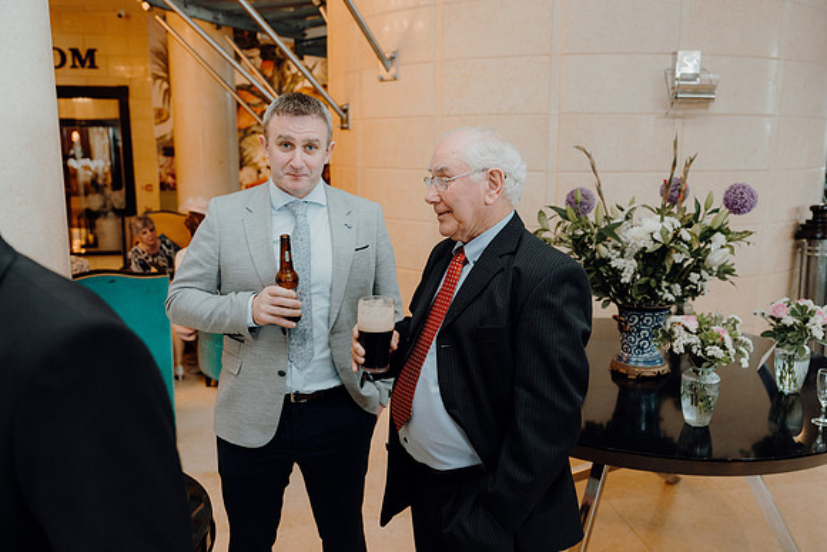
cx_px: 414
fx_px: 689
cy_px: 276
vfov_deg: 43.6
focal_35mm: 30
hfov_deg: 61.9
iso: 1250
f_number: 2.8
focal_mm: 30
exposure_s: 1/200
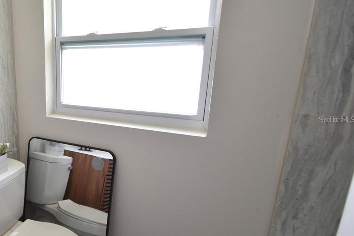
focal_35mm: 27
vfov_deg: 47.9
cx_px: 38
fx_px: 265
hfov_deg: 58.1
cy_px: 119
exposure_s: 1/60
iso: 400
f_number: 4
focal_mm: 10
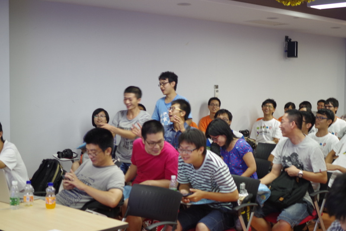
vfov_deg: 26.0
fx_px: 500
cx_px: 173
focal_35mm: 52
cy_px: 116
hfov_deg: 38.2
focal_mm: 35
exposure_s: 1/50
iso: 800
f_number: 2.4
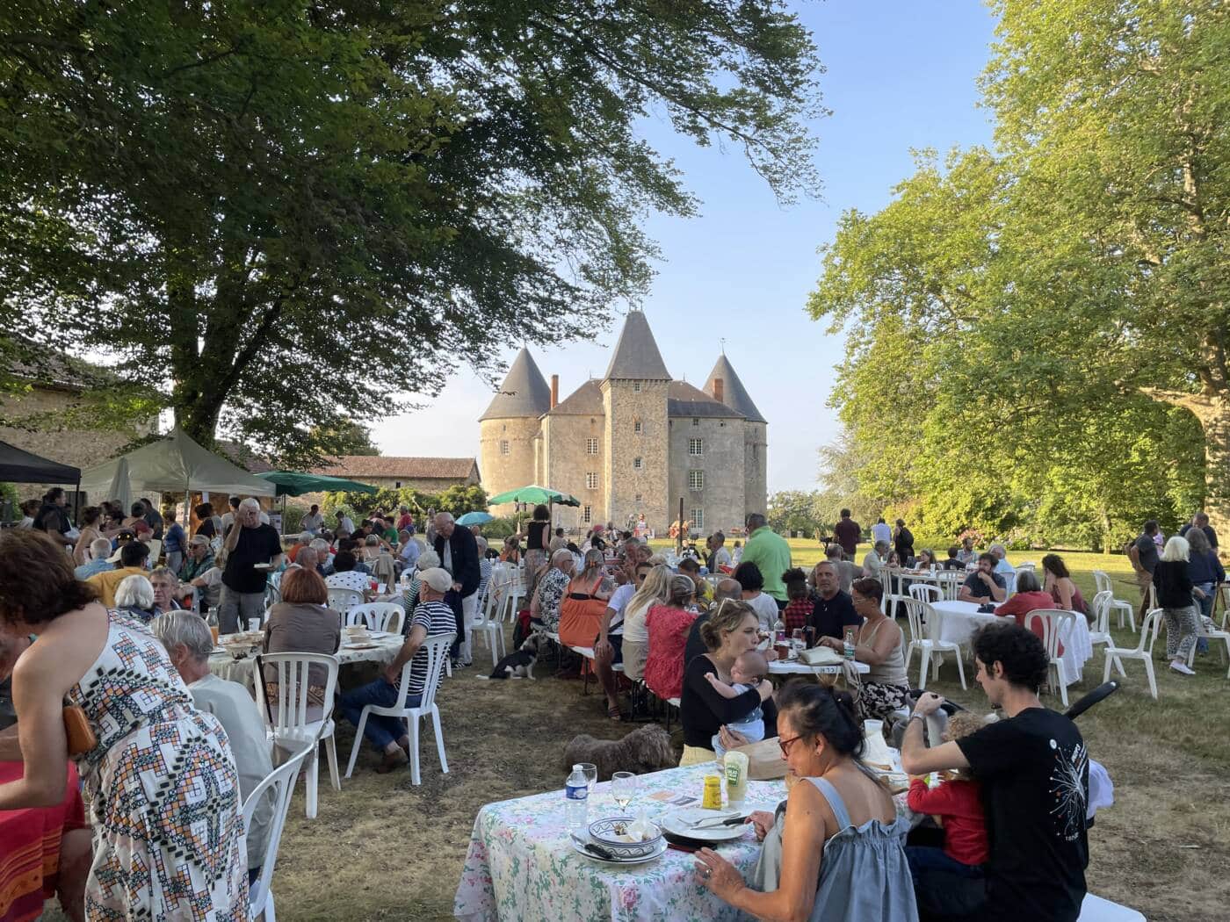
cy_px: 461
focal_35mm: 26
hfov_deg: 67.3
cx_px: 615
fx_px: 924
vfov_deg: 53.1
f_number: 1.6
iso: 32
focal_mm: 4.2
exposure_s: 1/475
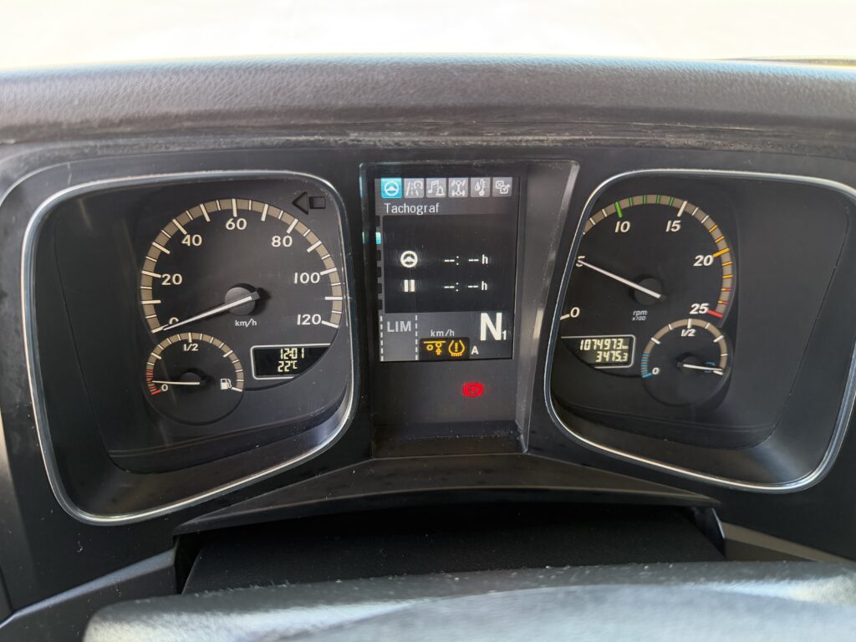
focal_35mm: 24
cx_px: 428
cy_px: 321
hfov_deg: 71.6
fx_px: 593
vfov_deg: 56.8
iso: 200
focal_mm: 6.76
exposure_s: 1/63
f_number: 1.78
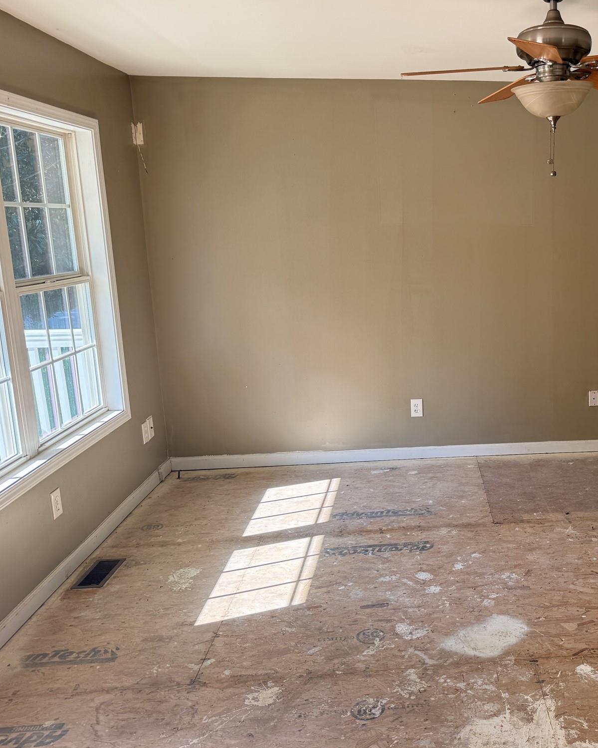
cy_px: 371
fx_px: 708
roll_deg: -0.1
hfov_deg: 43.0
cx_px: 503
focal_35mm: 32
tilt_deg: -6.7
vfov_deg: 55.7
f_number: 1.78
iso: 100
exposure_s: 1/283
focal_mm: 6.76
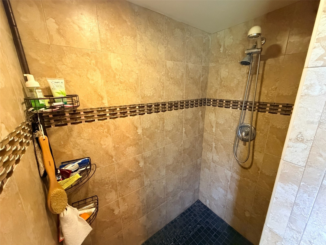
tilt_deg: -14.2
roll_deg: +0.7
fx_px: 132
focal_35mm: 14
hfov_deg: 102.1
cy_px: 122
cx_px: 163
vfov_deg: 85.7
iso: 800
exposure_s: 1/60
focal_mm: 2.22
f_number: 2.2
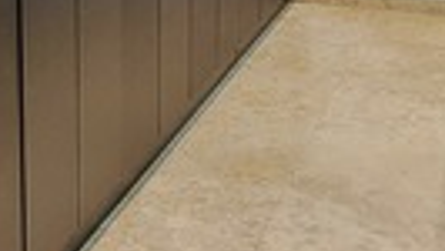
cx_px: -177
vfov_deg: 13.7
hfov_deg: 21.8
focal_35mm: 85
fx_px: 1004
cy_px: -84
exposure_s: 1/50
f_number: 2.2
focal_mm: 2.2
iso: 400
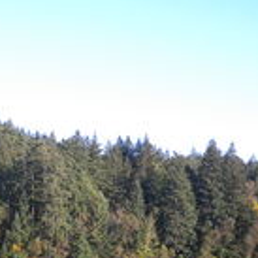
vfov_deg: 20.5
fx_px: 700
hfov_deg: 20.8
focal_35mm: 83
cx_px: 75
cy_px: 230
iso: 80
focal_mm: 6.3
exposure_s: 1/161
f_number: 4.6
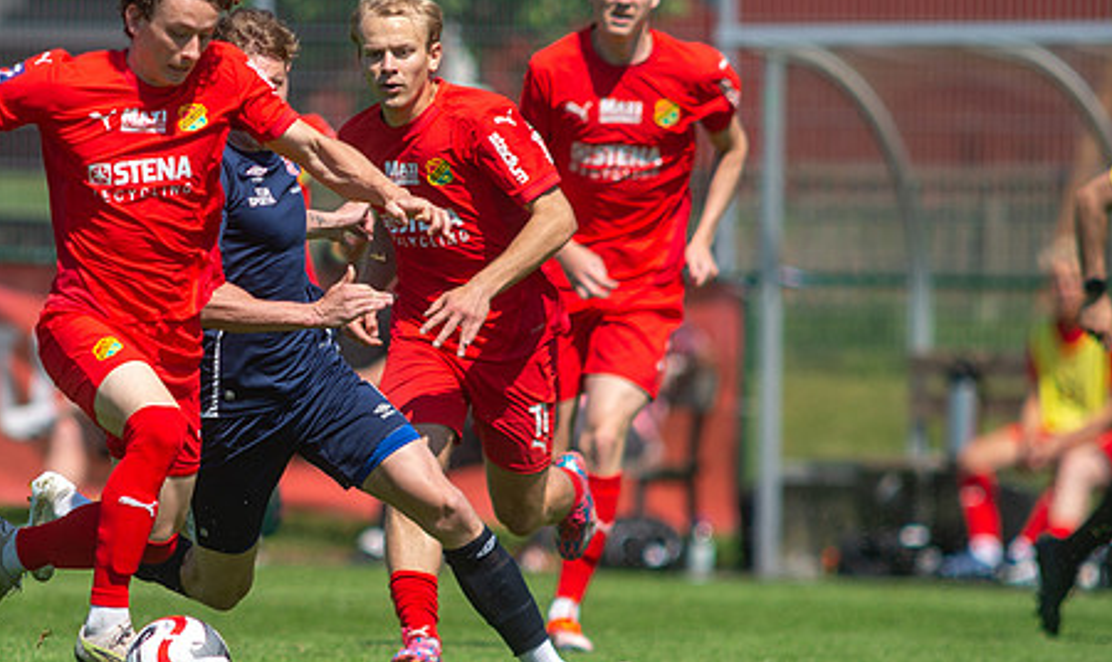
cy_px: 350
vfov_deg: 1.6
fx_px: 23780
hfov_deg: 2.7
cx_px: 155
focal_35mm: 795
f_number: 4
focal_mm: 420
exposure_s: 1/2000
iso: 250
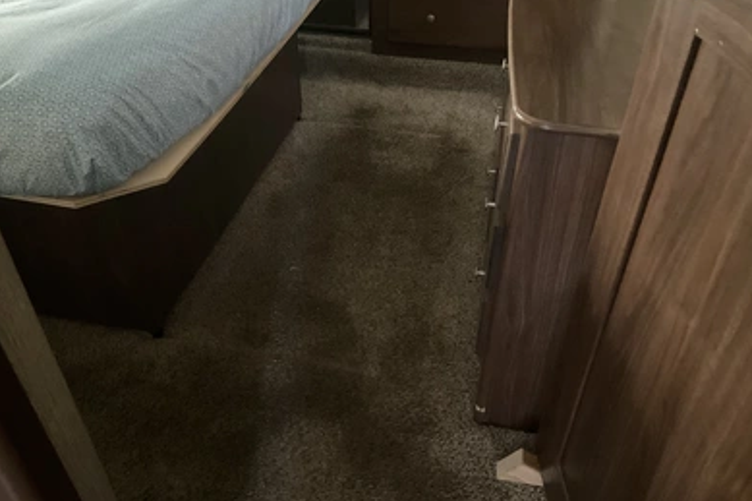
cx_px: 369
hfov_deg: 60.3
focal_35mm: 31
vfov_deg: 42.3
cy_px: 253
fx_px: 647
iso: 640
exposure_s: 1/15
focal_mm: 3
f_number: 1.8
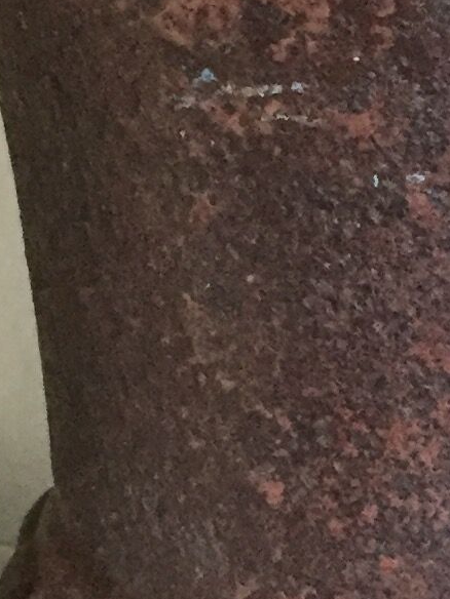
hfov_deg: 9.0
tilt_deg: -19.1
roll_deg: -1.1
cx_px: 576
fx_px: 2808
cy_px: 385
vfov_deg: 12.2
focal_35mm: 162
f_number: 2.2
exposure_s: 1/17
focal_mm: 4.15
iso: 320
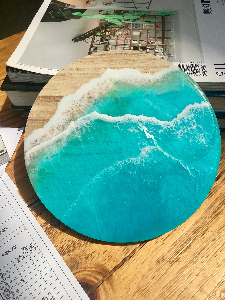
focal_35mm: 29
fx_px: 251
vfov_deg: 61.7
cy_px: 150
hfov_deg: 48.2
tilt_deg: -54.4
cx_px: 112
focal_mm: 4.15
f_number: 2.2
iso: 25
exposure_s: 1/1876
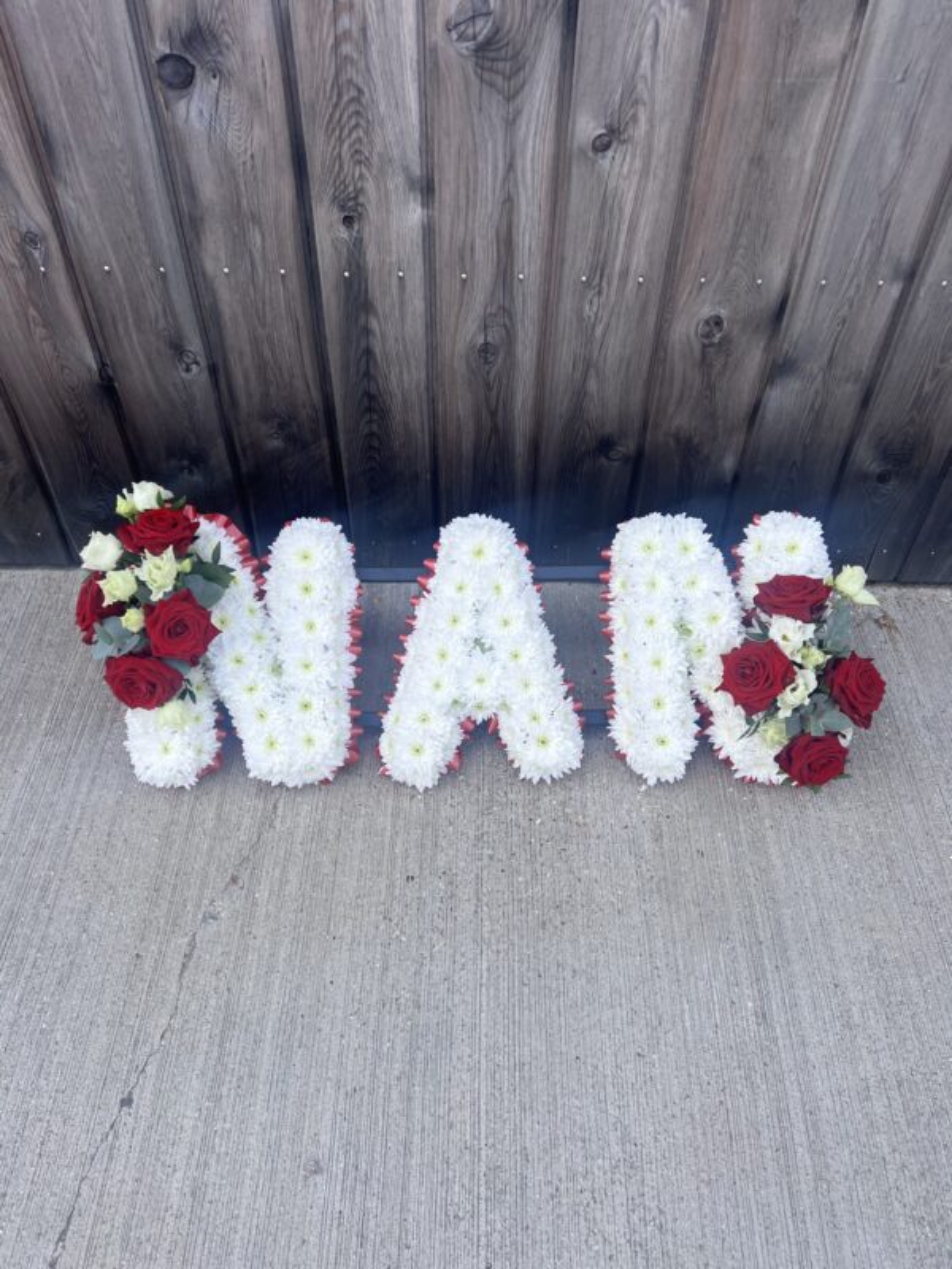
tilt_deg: -47.0
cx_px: 476
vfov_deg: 67.3
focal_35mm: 26
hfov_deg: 53.1
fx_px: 953
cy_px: 634
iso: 50
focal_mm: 5.7
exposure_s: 1/1511
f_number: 1.5
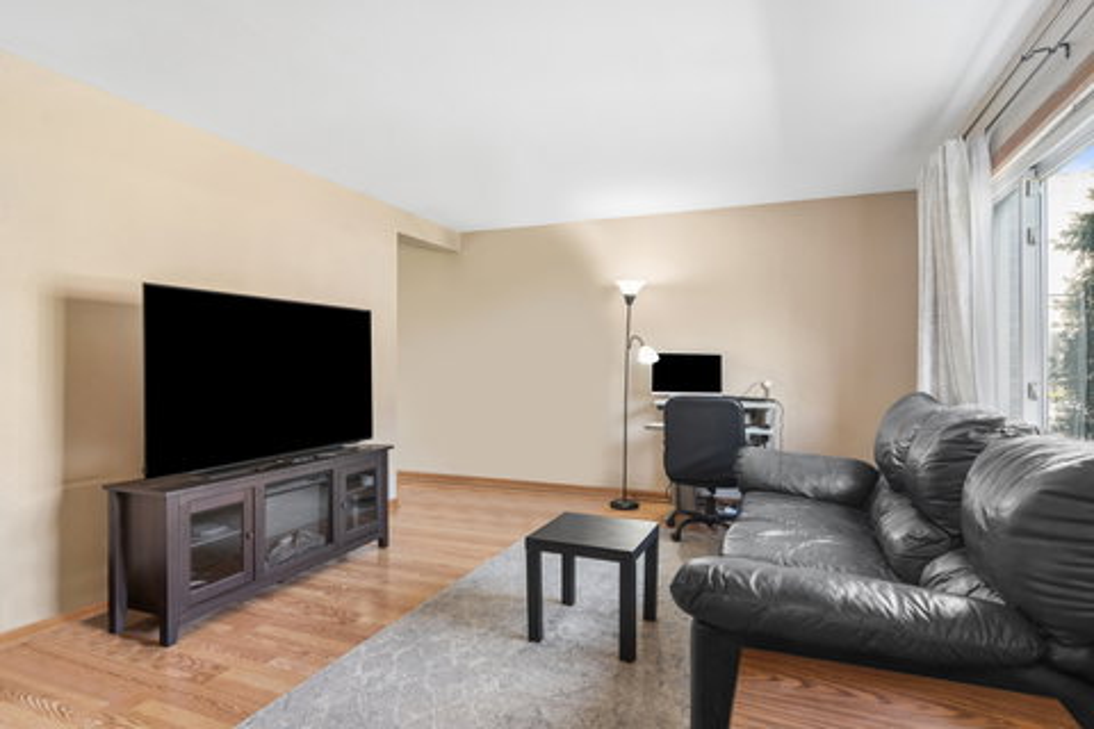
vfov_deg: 67.4
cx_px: 547
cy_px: 364
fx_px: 547
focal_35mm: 18
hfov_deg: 90.0
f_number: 8
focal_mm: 12
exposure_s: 1/5
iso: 200
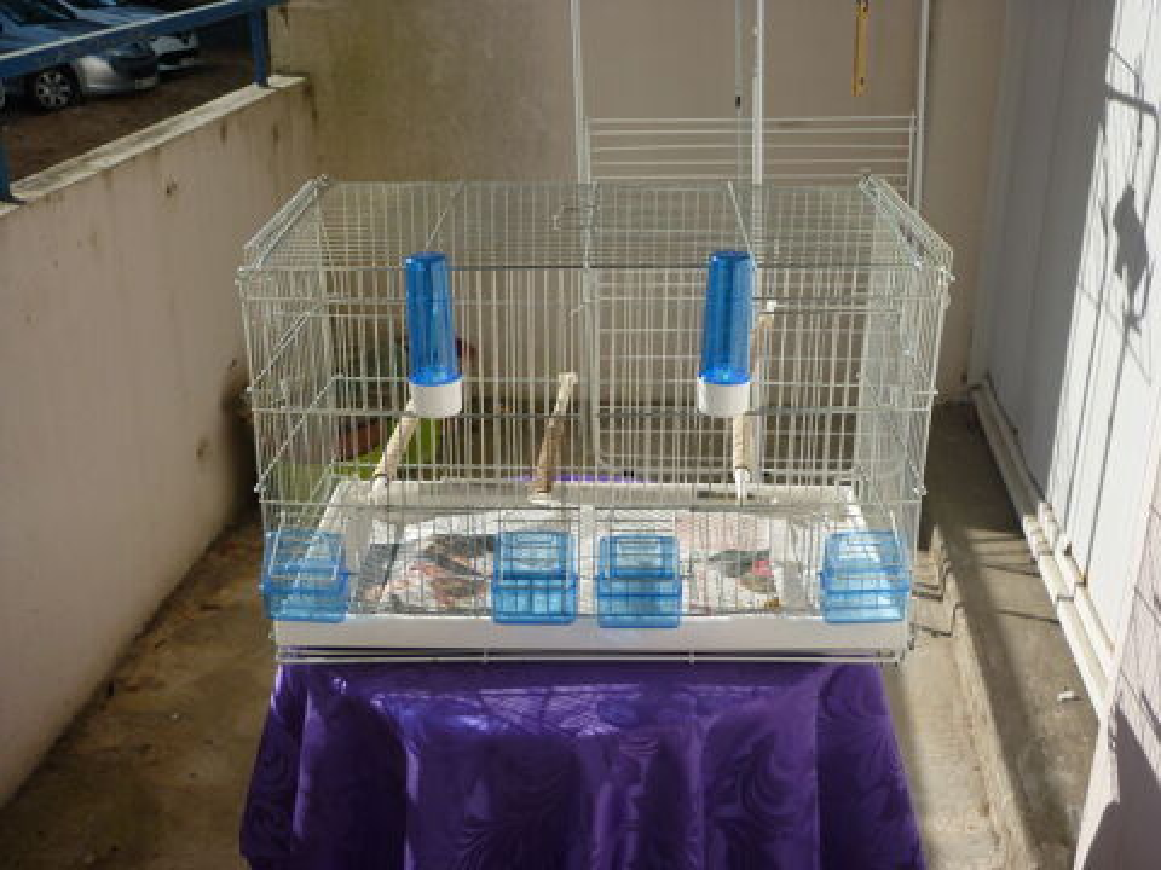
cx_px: 580
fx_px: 1308
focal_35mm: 39
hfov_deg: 47.9
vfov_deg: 36.8
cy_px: 435
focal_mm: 6.4
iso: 80
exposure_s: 1/200
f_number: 8
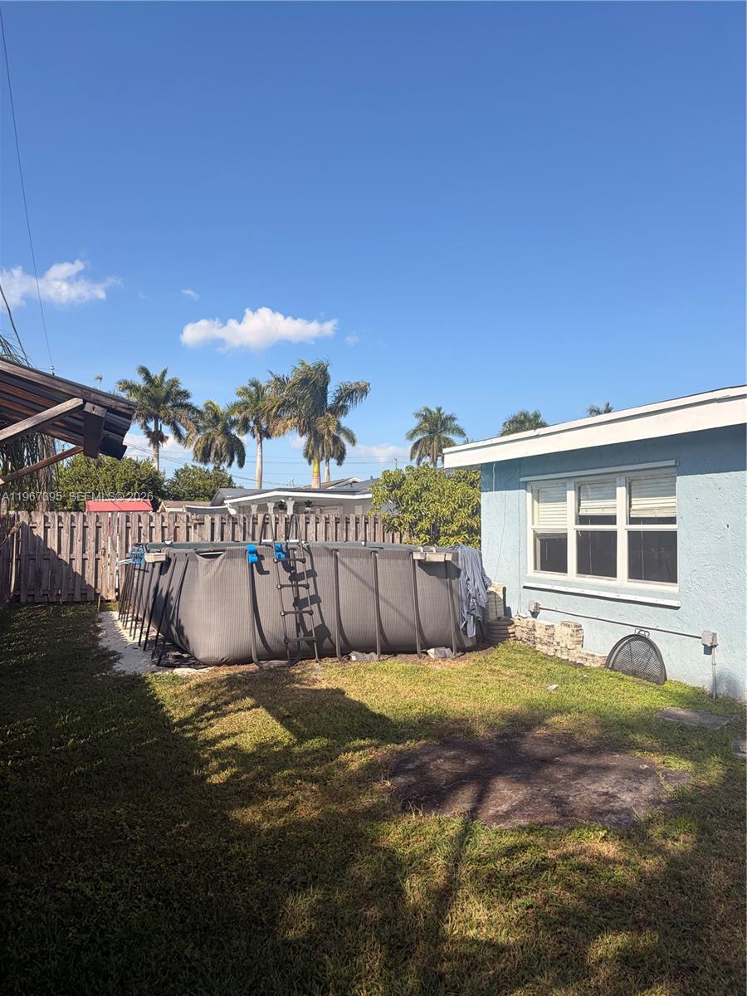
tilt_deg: +2.8
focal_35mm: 26
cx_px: 374
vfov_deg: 67.3
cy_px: 498
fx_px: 748
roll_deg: -0.2
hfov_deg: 53.1
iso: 50
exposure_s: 1/3125
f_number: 1.6
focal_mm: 5.96
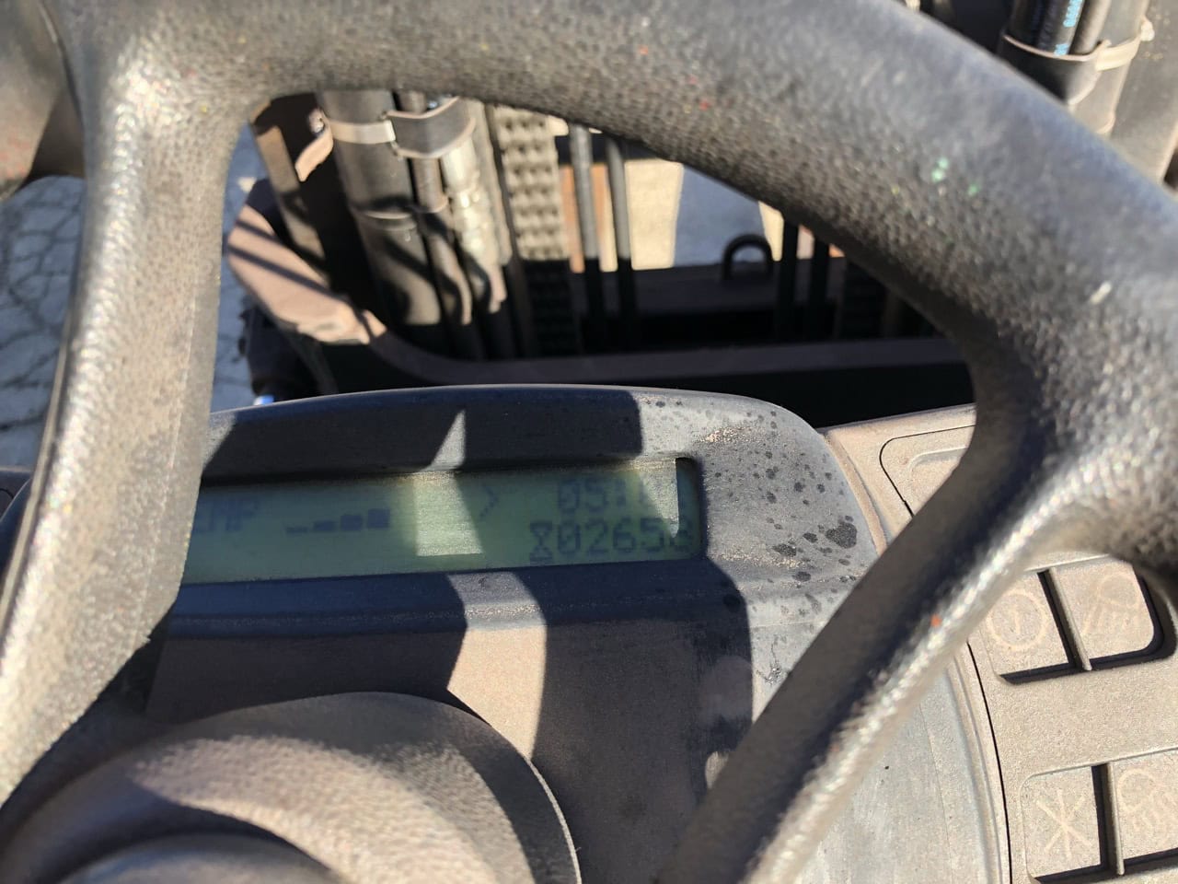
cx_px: 589
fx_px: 953
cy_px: 442
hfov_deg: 63.4
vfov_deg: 49.7
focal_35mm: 28
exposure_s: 1/211
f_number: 1.8
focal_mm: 4
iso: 20
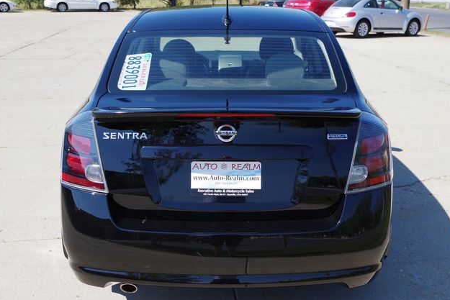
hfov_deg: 45.4
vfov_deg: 31.2
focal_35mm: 43
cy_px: 151
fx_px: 538
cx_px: 226
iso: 200
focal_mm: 28.13
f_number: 7.1
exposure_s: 1/320
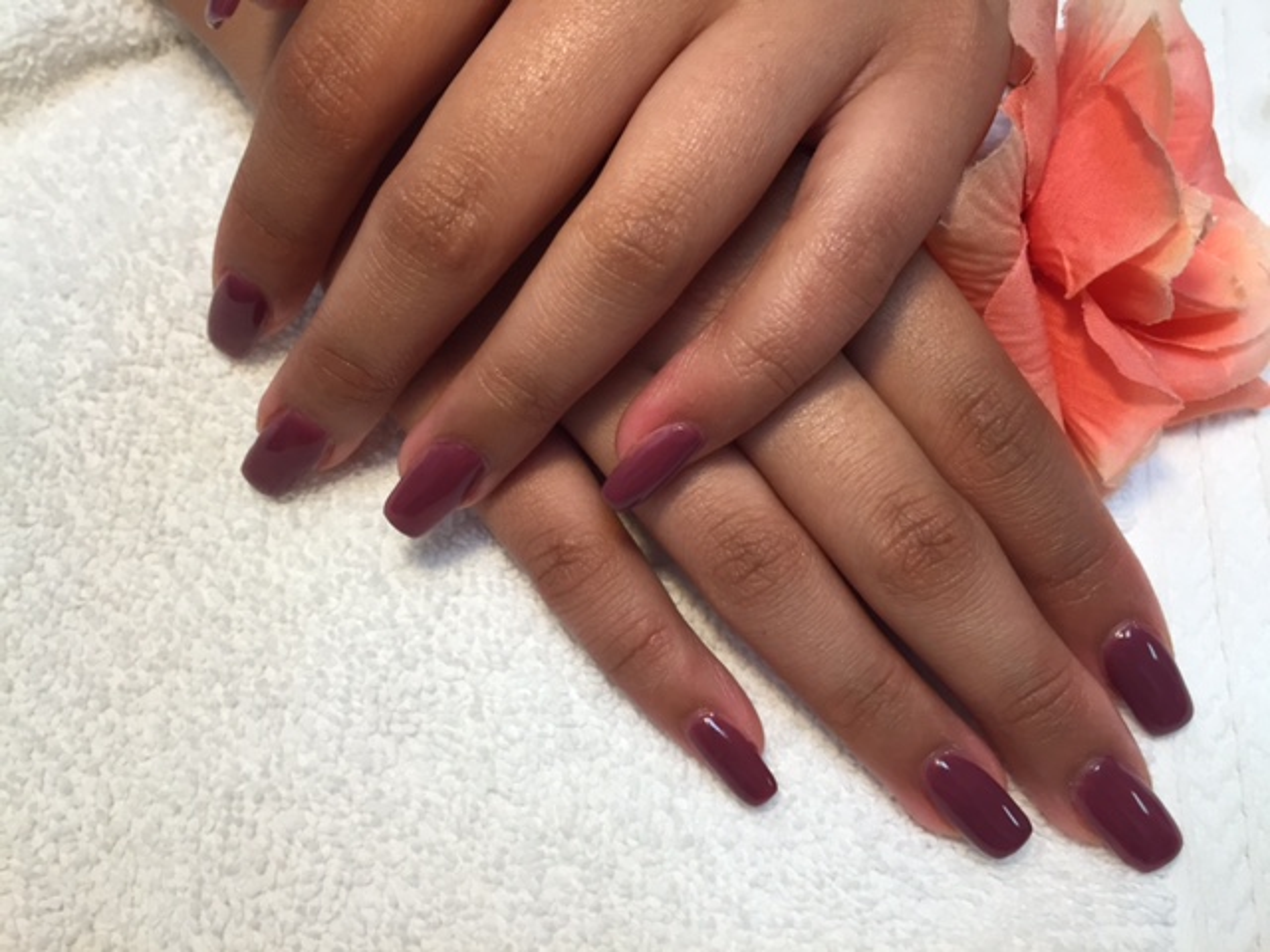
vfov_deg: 48.2
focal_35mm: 29
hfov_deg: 61.7
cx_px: 635
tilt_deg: -70.6
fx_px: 1064
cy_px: 476
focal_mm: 4.15
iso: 32
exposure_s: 1/30
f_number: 2.2
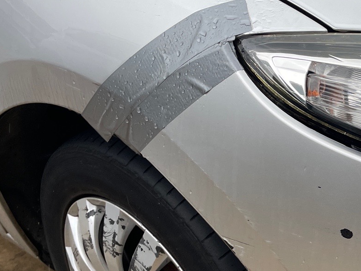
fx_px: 667
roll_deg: +1.6
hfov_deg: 27.0
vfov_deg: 22.6
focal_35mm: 64
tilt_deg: -34.9
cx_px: 425
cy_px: 224
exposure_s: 1/373
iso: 32
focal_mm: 4.2
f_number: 1.6
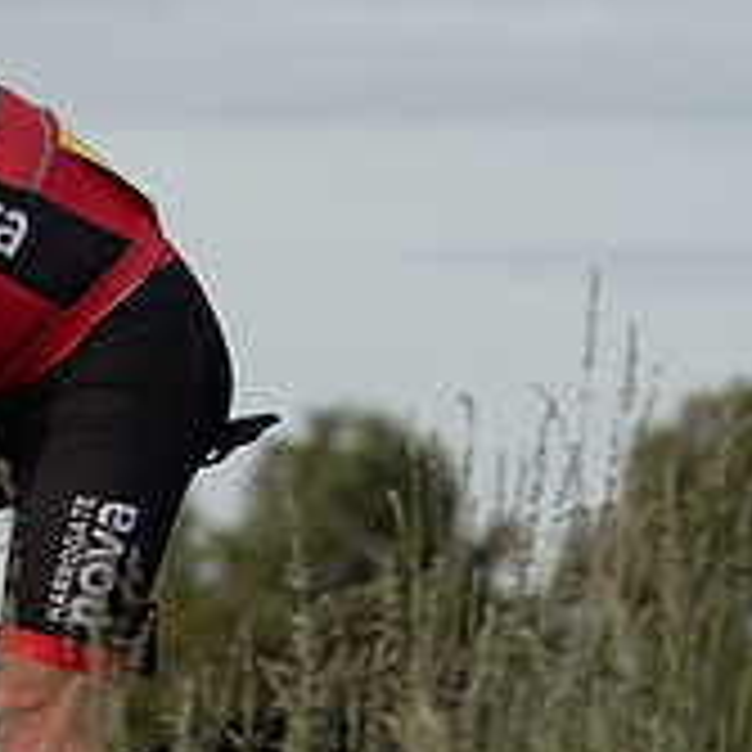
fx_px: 8996
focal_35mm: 366
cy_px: 245
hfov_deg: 4.8
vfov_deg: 4.8
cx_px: -167
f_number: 4
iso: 160
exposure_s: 1/1000
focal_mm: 124
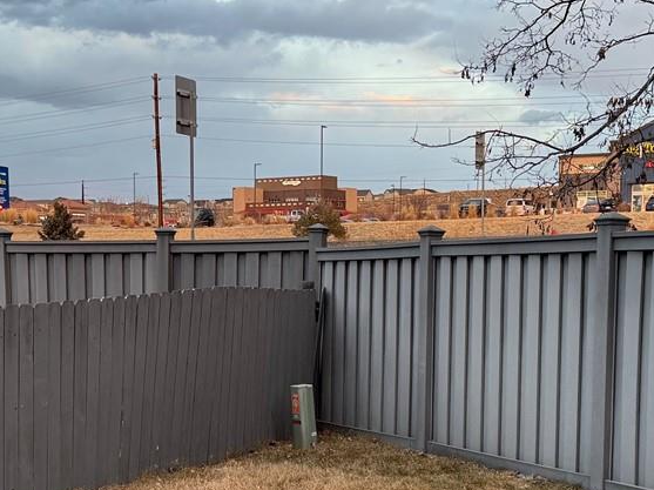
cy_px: 421
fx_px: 1303
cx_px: 299
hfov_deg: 28.2
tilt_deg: -6.3
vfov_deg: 20.9
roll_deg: +0.2
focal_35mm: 69
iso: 160
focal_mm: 6.76
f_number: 1.78
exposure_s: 1/121
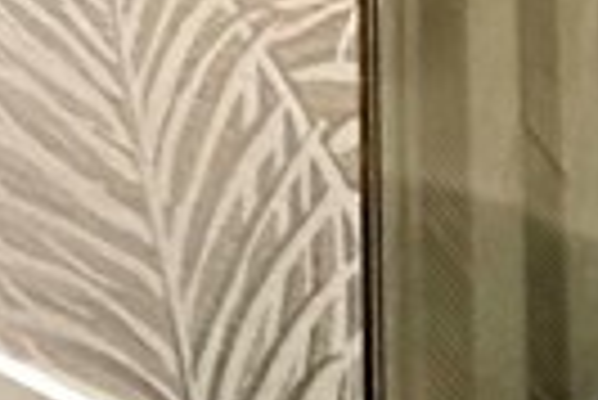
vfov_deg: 9.1
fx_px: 1862
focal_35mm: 112
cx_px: -79
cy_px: -910
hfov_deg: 17.5
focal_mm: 2.22
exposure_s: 1/120
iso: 250
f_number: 2.2
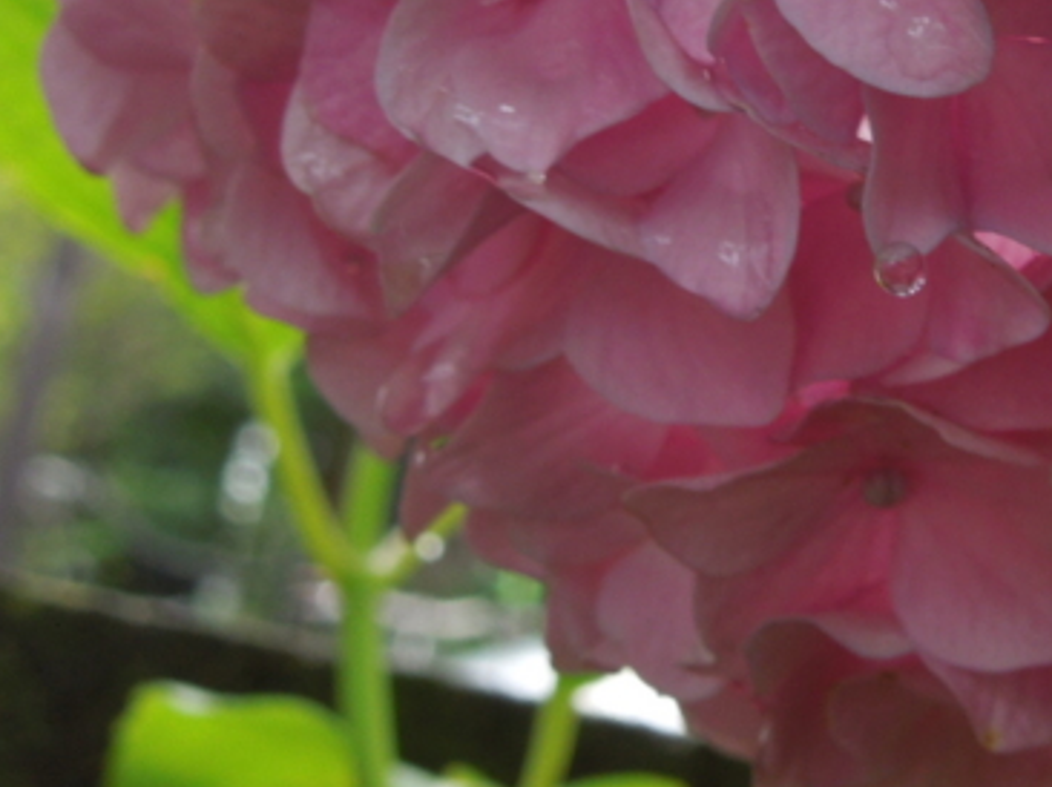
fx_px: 2855
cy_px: 40
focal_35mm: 94
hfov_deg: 20.5
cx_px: 900
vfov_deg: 15.5
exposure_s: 1/50
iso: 140
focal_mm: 7.8
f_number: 3.9
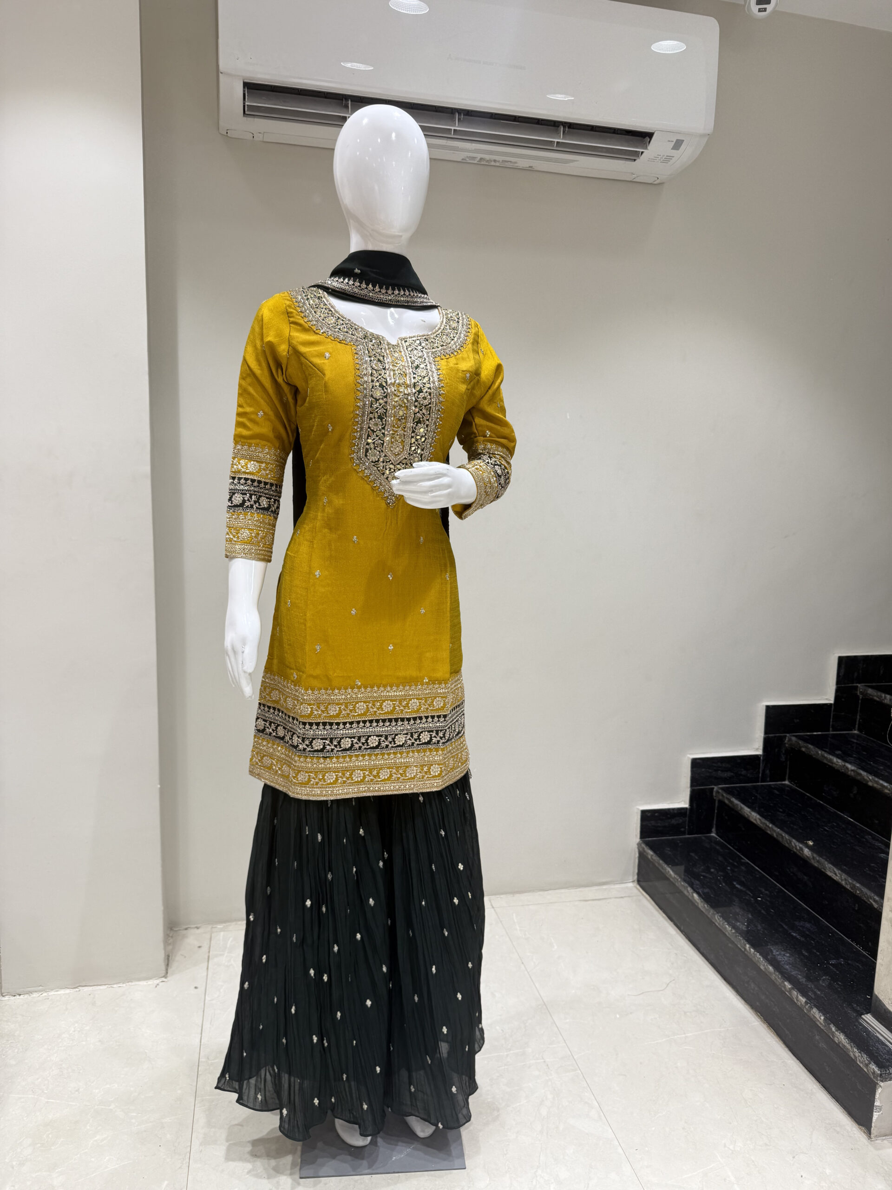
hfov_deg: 56.8
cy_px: 595
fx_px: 825
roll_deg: -2.3
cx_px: 446
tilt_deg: -8.0
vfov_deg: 71.6
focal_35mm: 24
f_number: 1.78
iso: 64
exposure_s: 1/166
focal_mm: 6.76
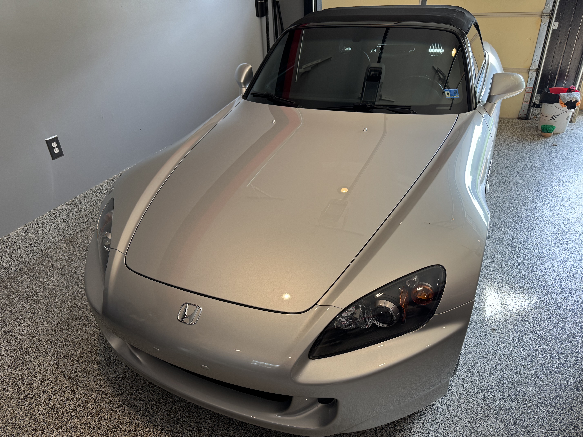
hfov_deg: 71.6
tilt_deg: -31.8
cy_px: 218
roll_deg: +4.0
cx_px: 292
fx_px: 404
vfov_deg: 56.8
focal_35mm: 24
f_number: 1.78
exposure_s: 1/120
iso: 125
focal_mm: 6.76
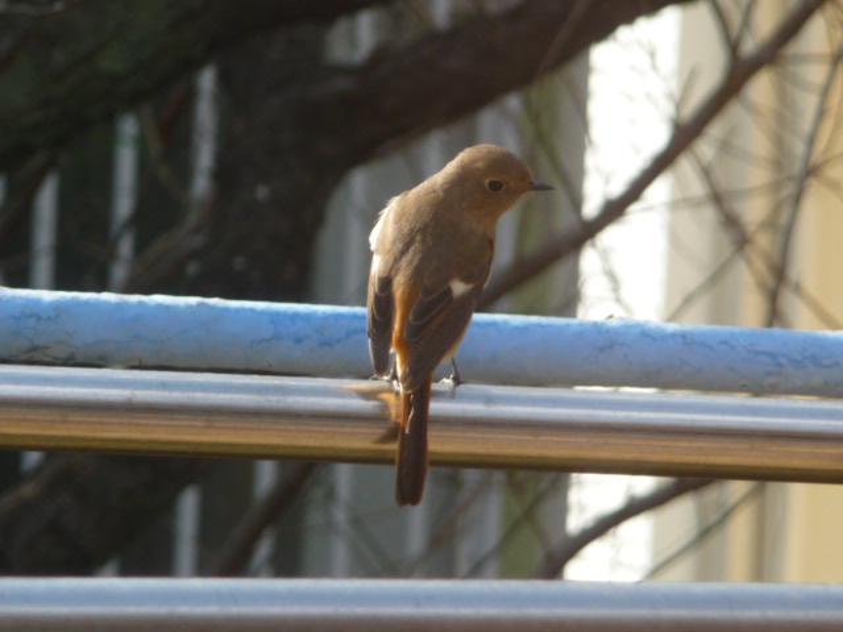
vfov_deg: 3.2
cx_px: 422
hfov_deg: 4.2
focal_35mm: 472
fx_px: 11495
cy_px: 316
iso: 100
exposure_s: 1/160
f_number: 4.9
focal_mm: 47
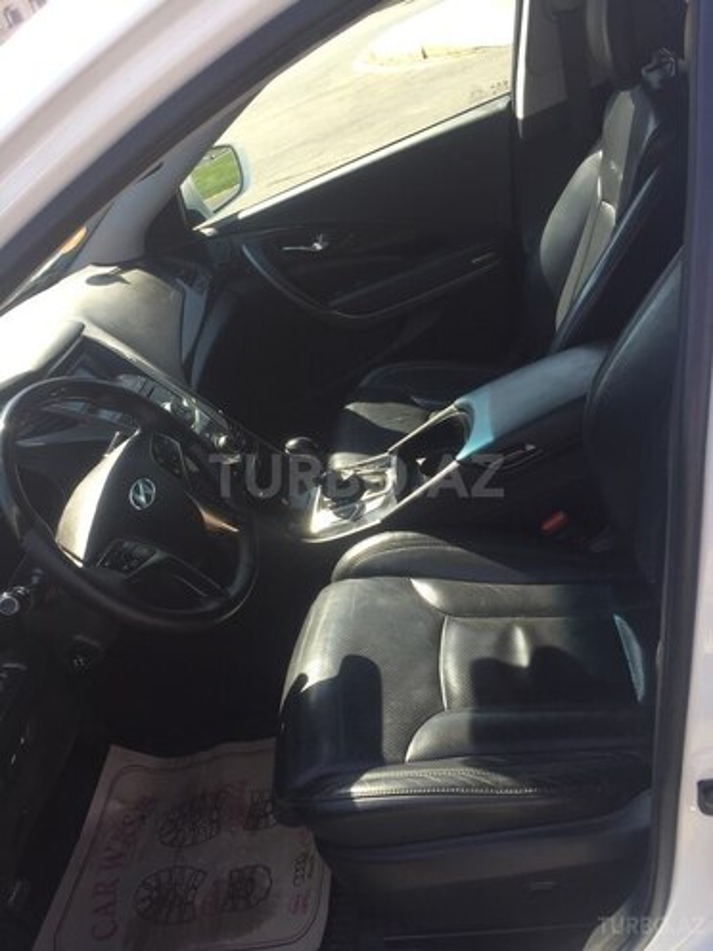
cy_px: 476
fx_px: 796
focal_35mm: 29
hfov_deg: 48.2
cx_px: 356
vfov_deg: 61.7
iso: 32
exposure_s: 1/335
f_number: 2.2
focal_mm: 4.15
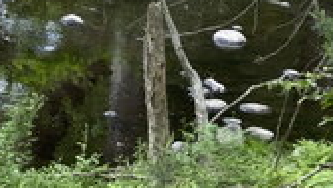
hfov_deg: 10.1
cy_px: 2
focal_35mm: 212
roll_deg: -3.4
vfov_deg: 5.7
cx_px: -24
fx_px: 1874
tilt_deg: -14.5
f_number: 2.2
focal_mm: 7.5
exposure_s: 1/121
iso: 100
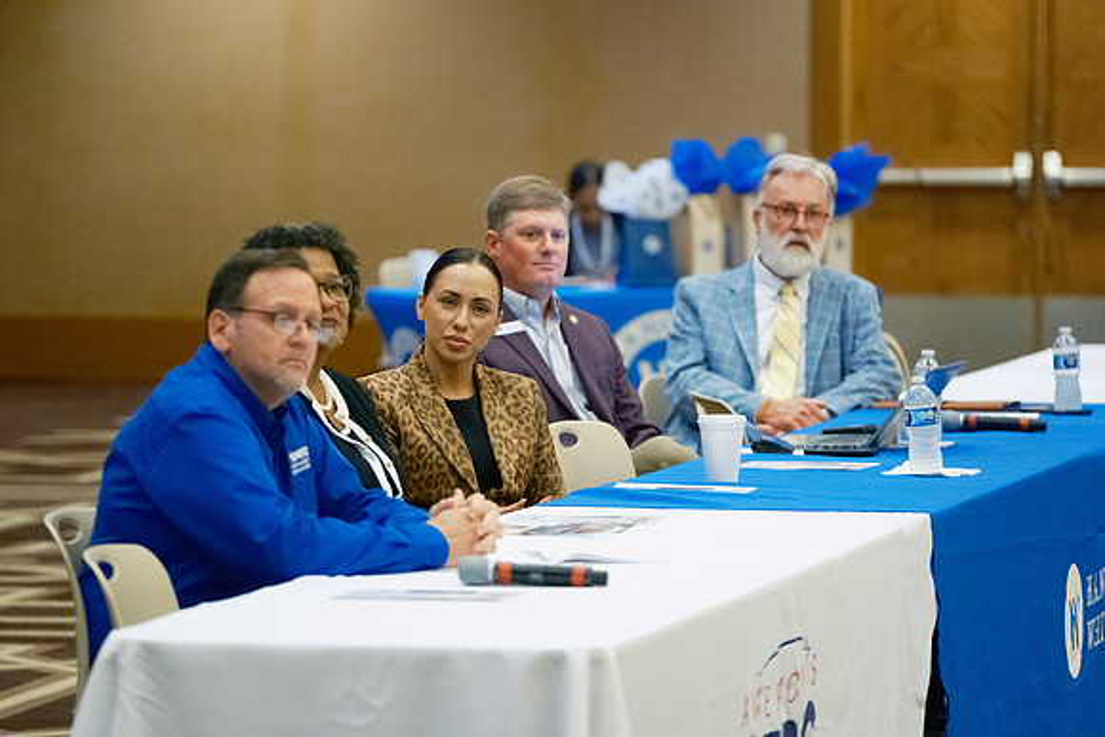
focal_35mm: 210
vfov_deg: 6.5
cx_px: 552
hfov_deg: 9.8
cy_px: 368
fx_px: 6447
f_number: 2.8
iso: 6400
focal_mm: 140
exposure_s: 1/125
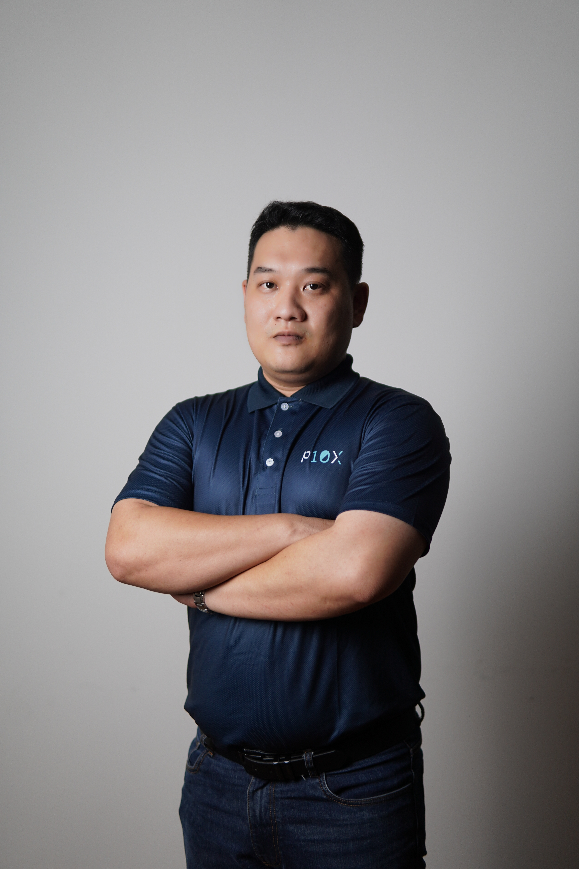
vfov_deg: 43.6
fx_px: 1086
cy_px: 434
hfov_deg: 29.9
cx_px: 290
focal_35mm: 45
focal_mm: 30
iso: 125
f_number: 1.4
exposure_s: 1/200
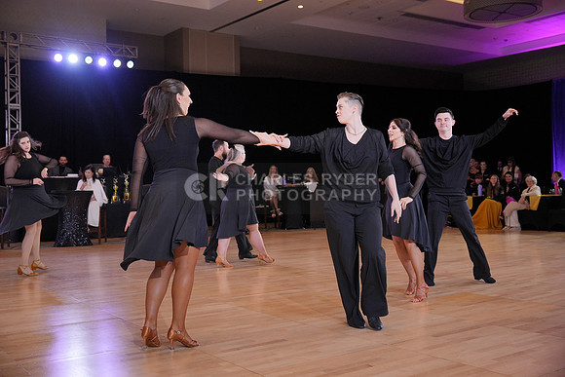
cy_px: 188
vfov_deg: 32.6
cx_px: 282
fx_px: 644
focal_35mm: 41
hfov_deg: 47.4
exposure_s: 1/400
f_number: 4
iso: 1600
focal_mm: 41
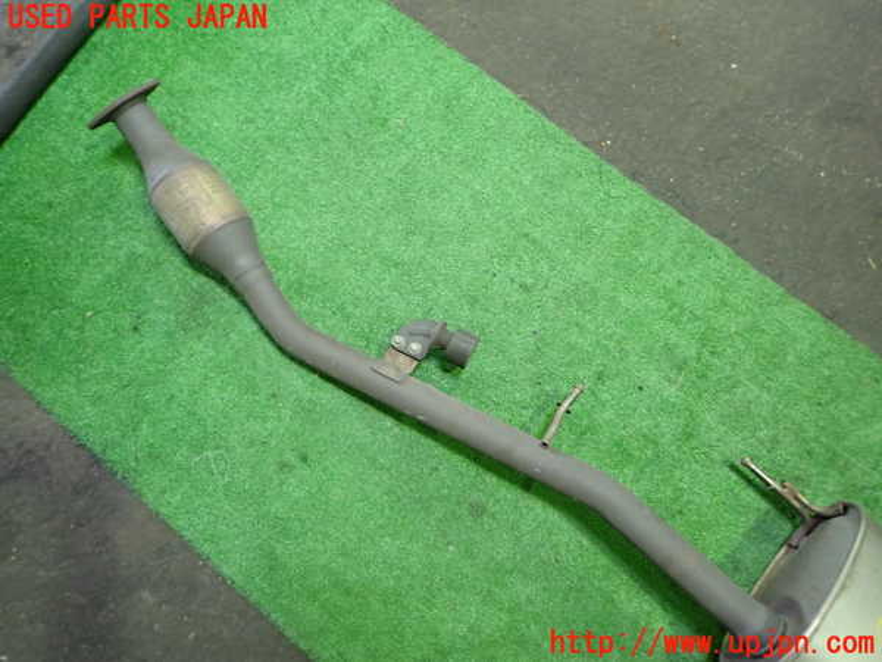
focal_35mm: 25
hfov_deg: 69.4
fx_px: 637
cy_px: 331
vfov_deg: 54.9
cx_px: 441
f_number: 2
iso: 400
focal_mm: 4.5
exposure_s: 1/30
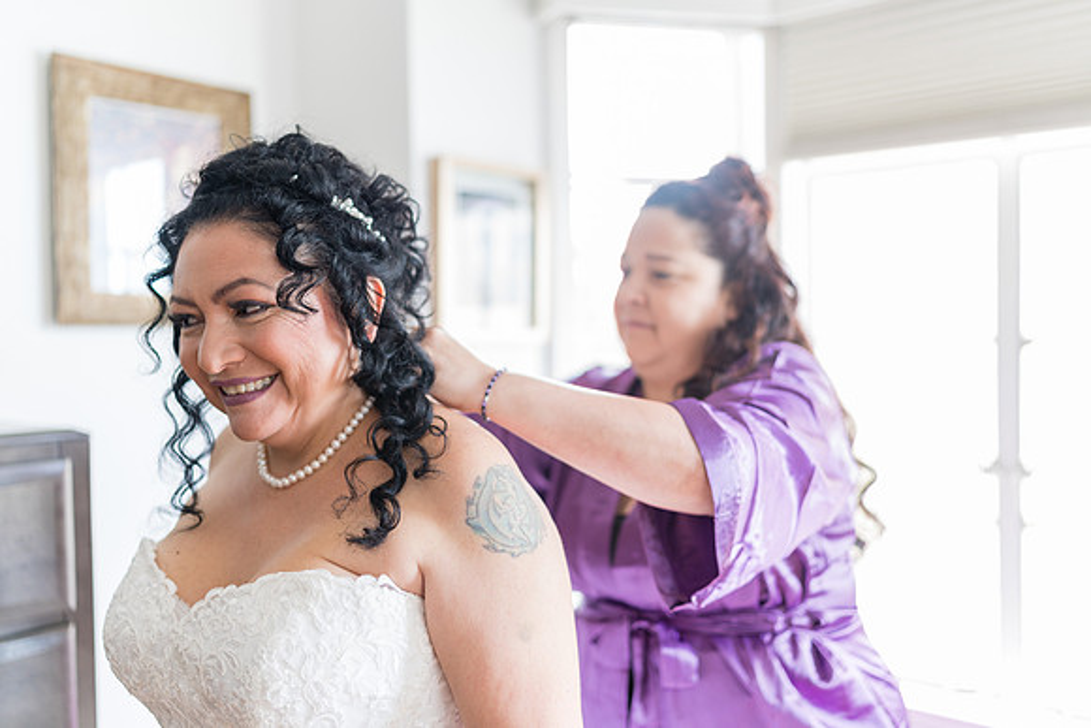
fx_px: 1061
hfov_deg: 54.4
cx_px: 546
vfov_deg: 37.9
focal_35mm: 35
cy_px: 364
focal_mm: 35
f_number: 1.4
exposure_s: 1/80
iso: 200
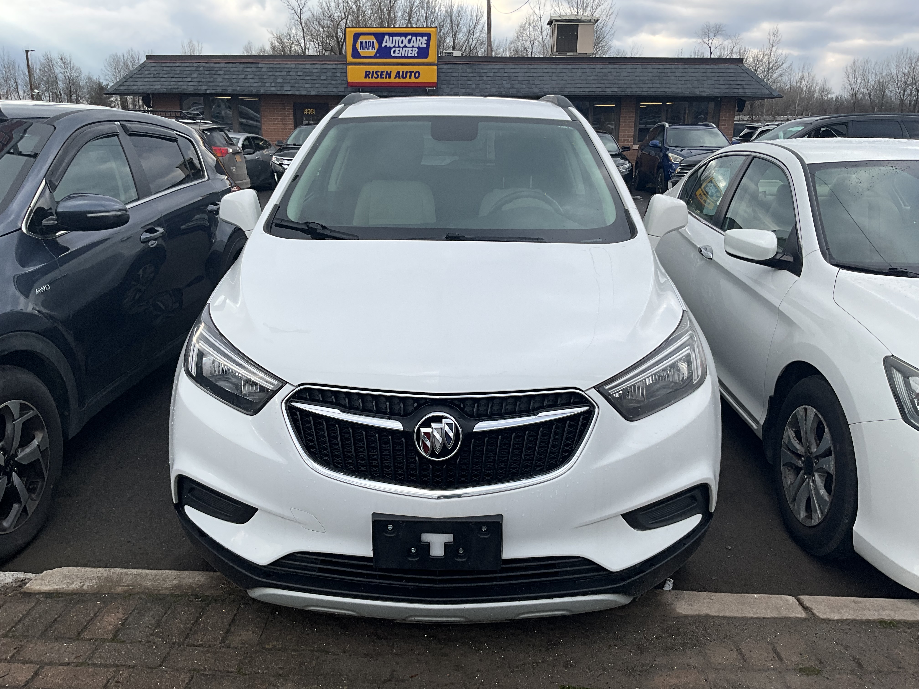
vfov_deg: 48.2
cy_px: 344
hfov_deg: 61.7
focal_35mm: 29
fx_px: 770
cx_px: 460
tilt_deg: -14.4
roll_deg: +0.6
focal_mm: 3
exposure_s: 1/529
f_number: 1.8
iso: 25
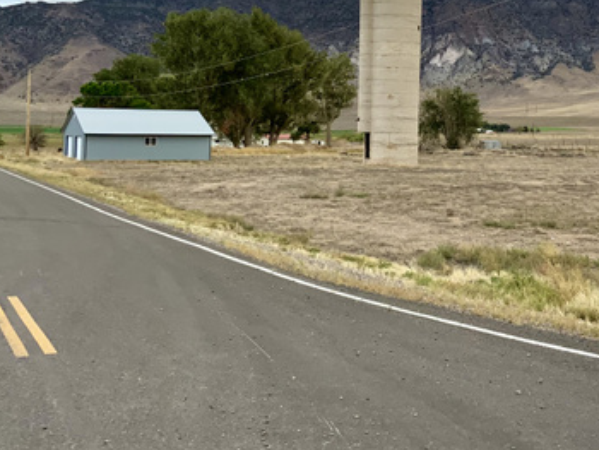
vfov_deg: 27.0
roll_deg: -1.5
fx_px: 918
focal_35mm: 53
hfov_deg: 35.3
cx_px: 455
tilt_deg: +3.0
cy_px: 89
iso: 16
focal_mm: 3
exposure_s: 1/691
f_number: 1.8
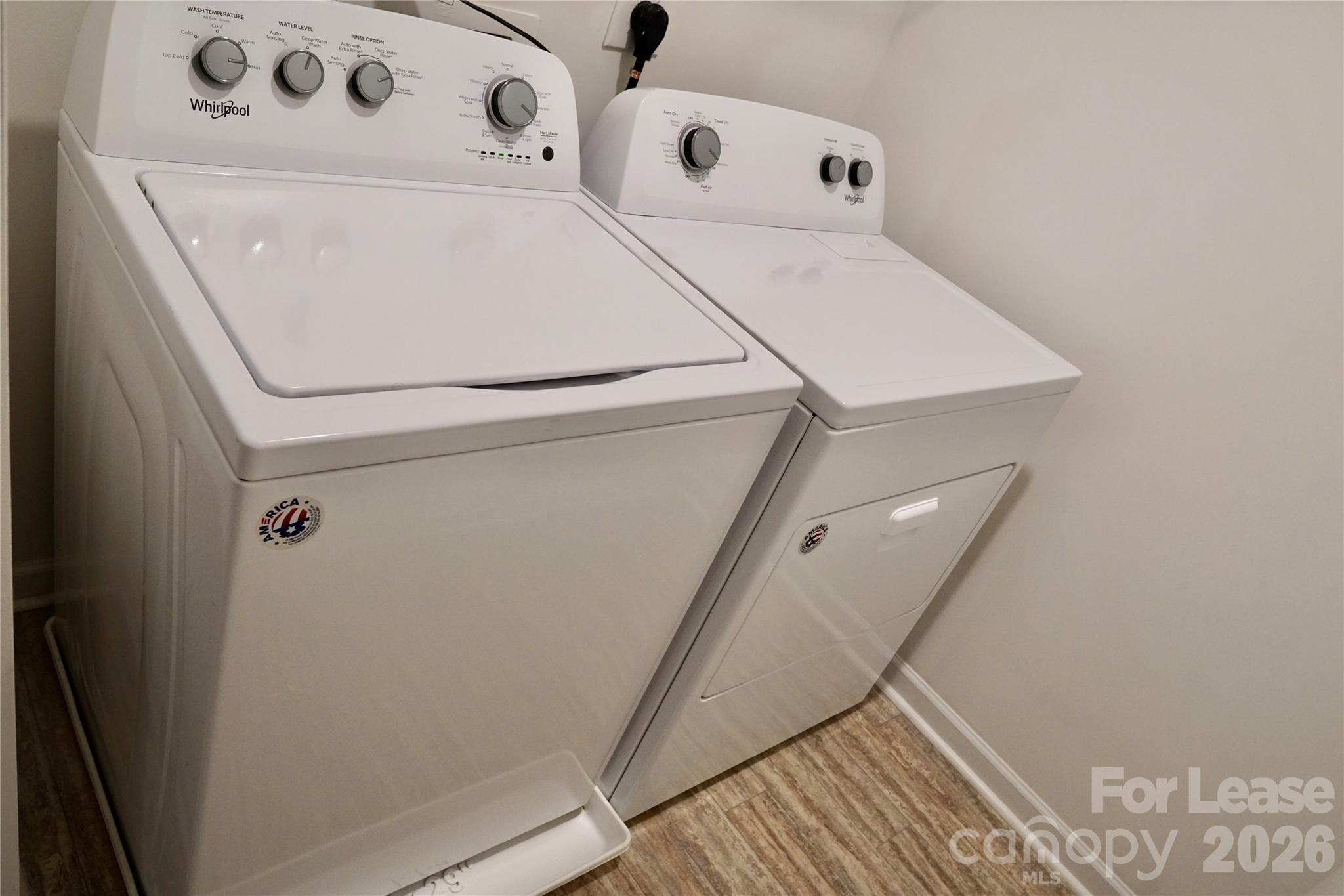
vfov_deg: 53.1
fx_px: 896
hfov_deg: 73.7
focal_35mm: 24
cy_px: 448
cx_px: 672
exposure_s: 1/160
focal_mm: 16
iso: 1250
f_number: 4
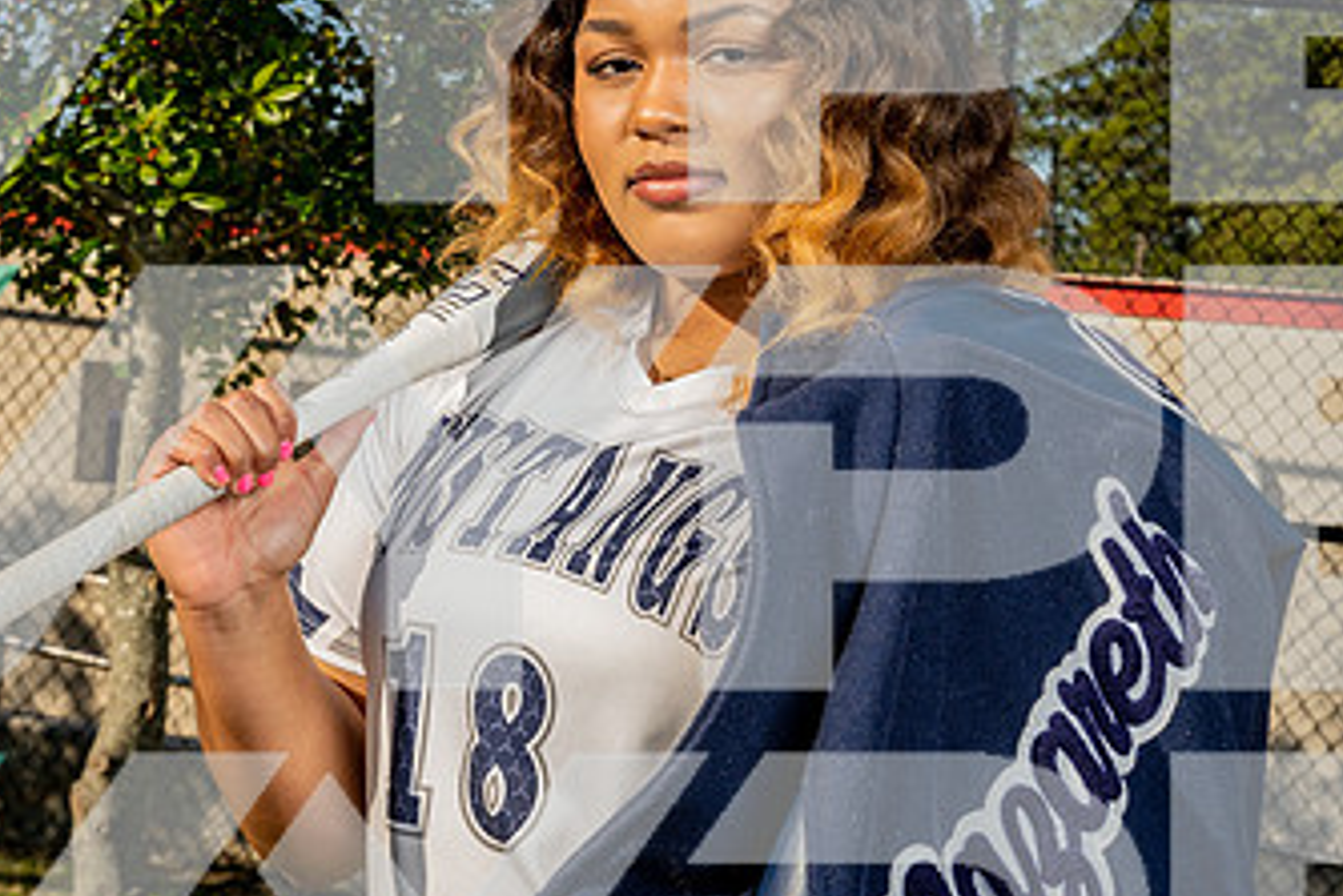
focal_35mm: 80
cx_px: 623
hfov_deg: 25.3
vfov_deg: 17.1
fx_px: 2986
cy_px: 480
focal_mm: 46
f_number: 10
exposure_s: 1/250
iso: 125
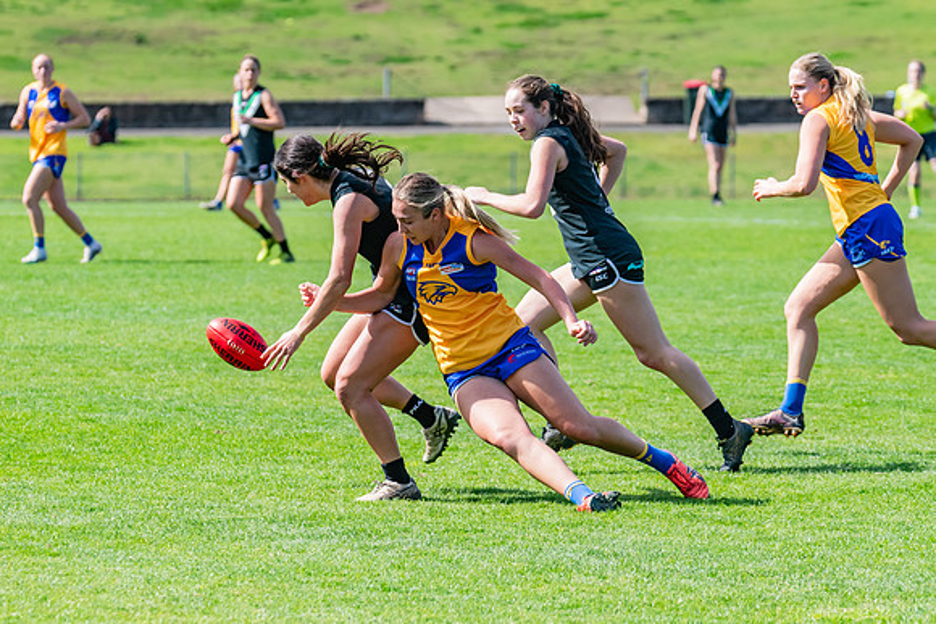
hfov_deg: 7.9
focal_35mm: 259
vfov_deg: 5.3
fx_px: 6738
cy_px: 323
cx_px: 390
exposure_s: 1/1600
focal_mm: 220
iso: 800
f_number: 8
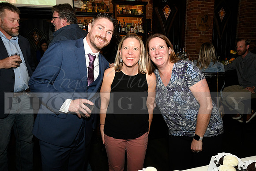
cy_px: 86
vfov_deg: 42.3
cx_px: 128
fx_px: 220
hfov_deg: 60.3
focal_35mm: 31
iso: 6400
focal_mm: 31
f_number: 11
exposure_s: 1/60
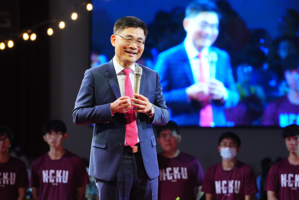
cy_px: 100
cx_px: 150
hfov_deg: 8.7
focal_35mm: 237
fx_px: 1968
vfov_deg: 5.8
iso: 2000
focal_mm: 158
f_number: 4
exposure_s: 1/125
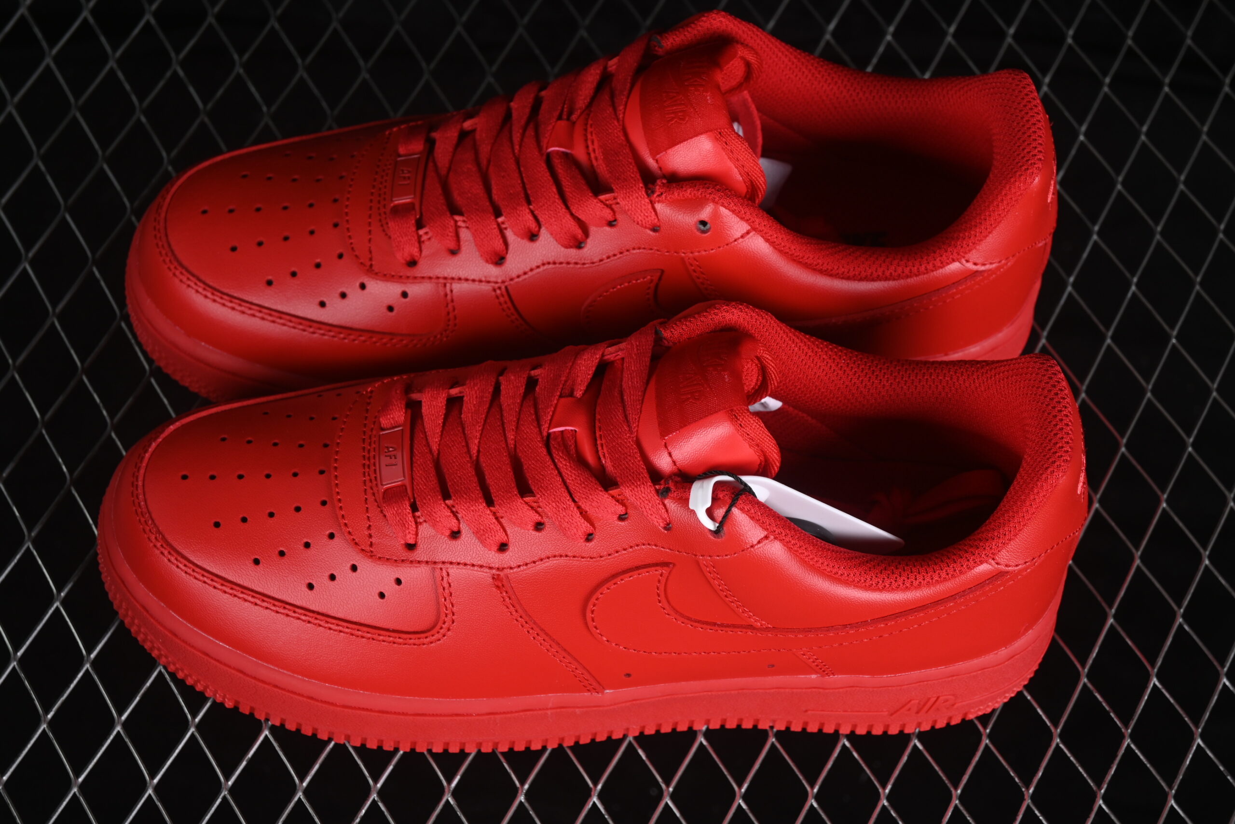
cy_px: 412
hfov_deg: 27.0
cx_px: 618
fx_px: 2573
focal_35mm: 75
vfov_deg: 18.2
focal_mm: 50
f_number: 7.1
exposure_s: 1/80
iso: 160
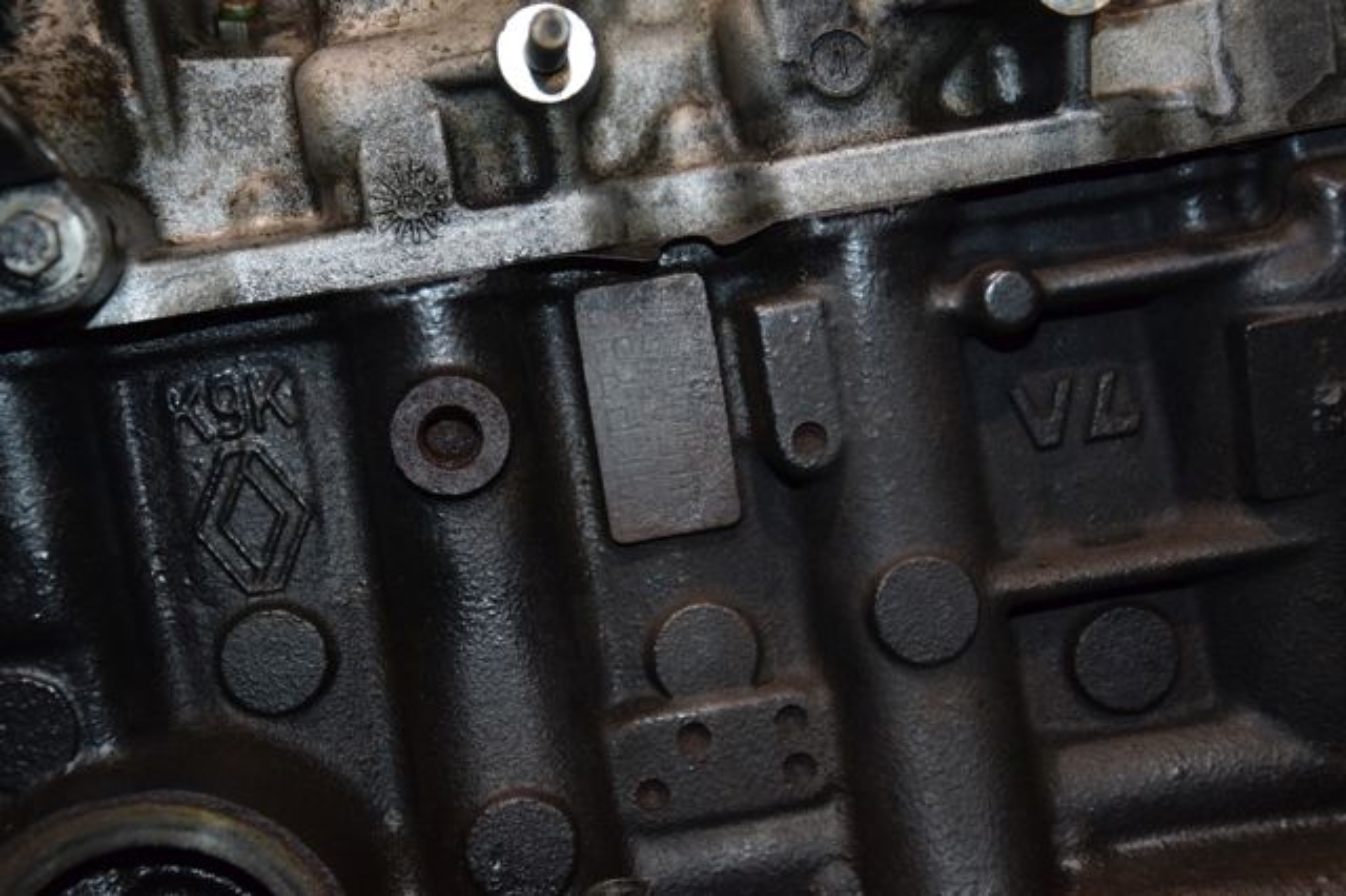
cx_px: 673
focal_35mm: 72
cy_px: 448
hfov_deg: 28.1
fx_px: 2690
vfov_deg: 18.9
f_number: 4.8
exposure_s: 1/60
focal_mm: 48
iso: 800
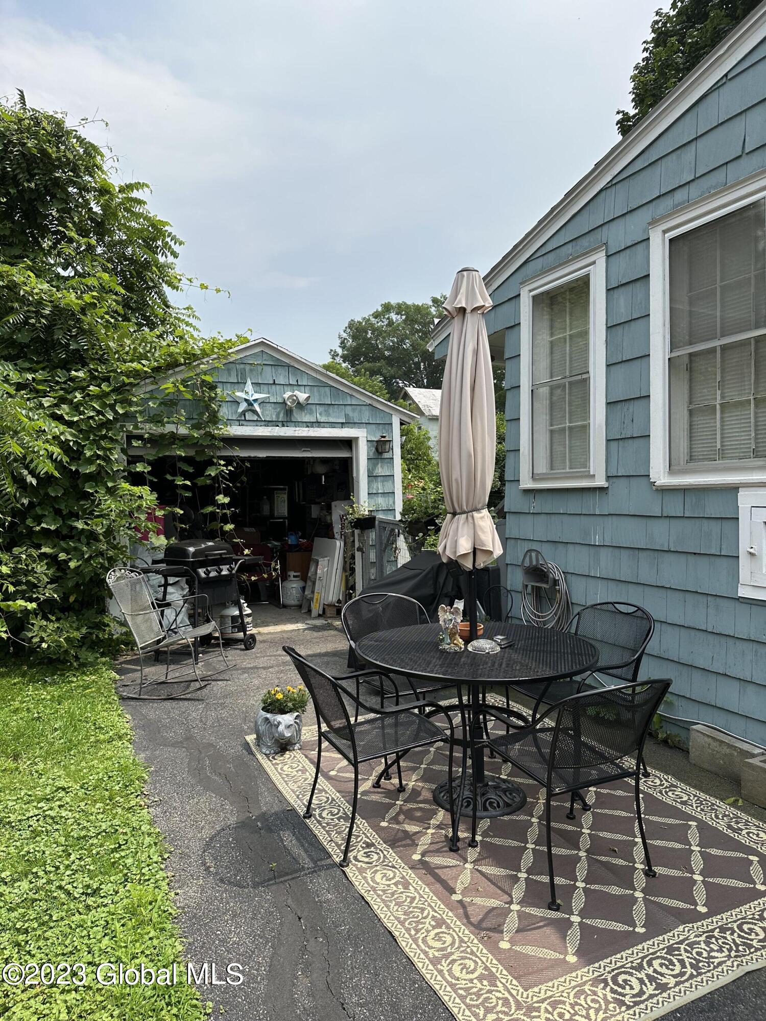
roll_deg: +0.6
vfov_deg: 71.6
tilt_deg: -2.5
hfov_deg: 56.8
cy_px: 510
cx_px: 383
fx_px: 708
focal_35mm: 24
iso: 80
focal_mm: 6.86
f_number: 1.78
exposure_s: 1/3861
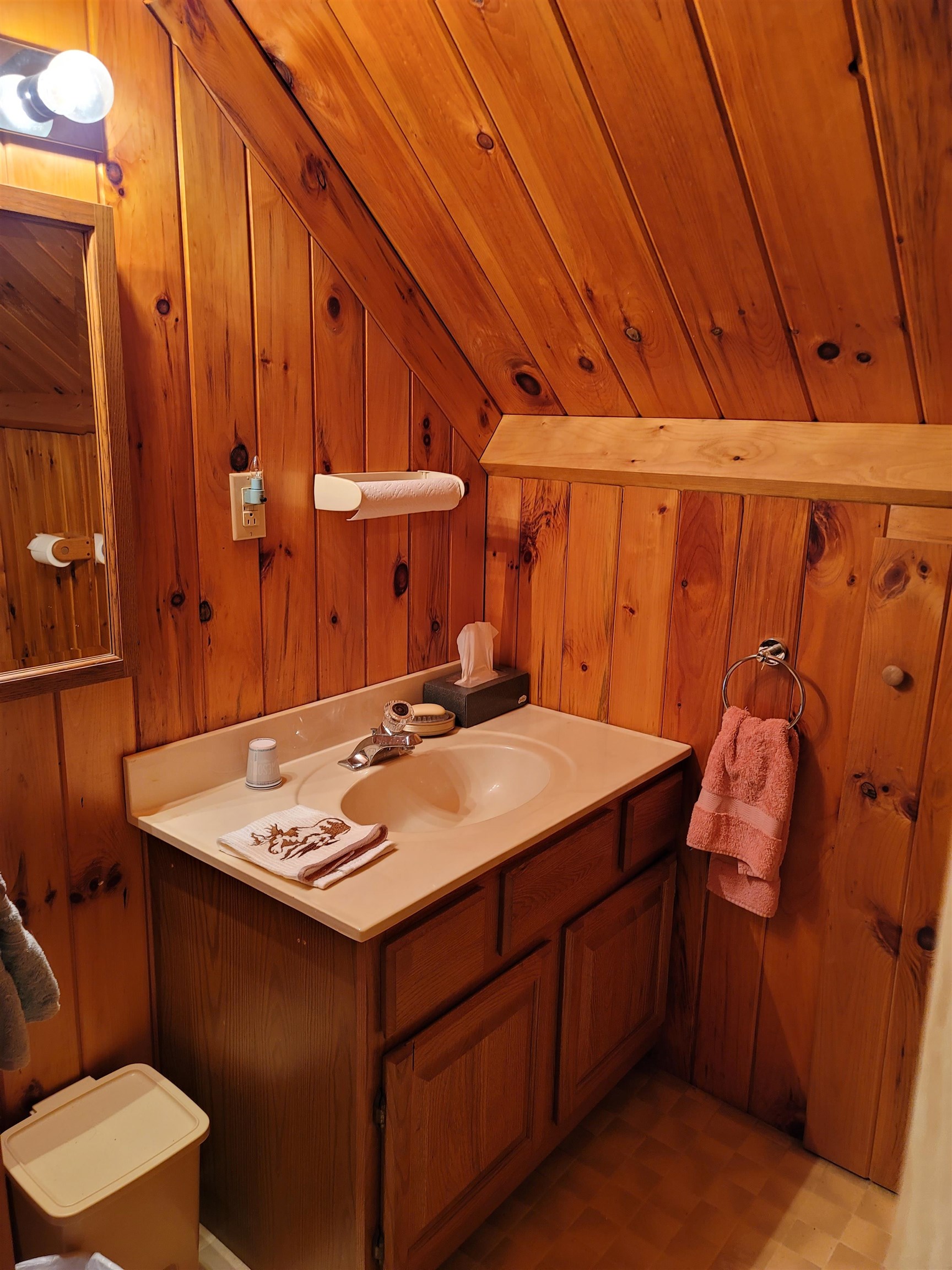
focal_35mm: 25
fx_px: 917
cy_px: 635
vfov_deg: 69.4
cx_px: 476
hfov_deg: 54.9
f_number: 1.8
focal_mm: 7
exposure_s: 1/40
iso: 250
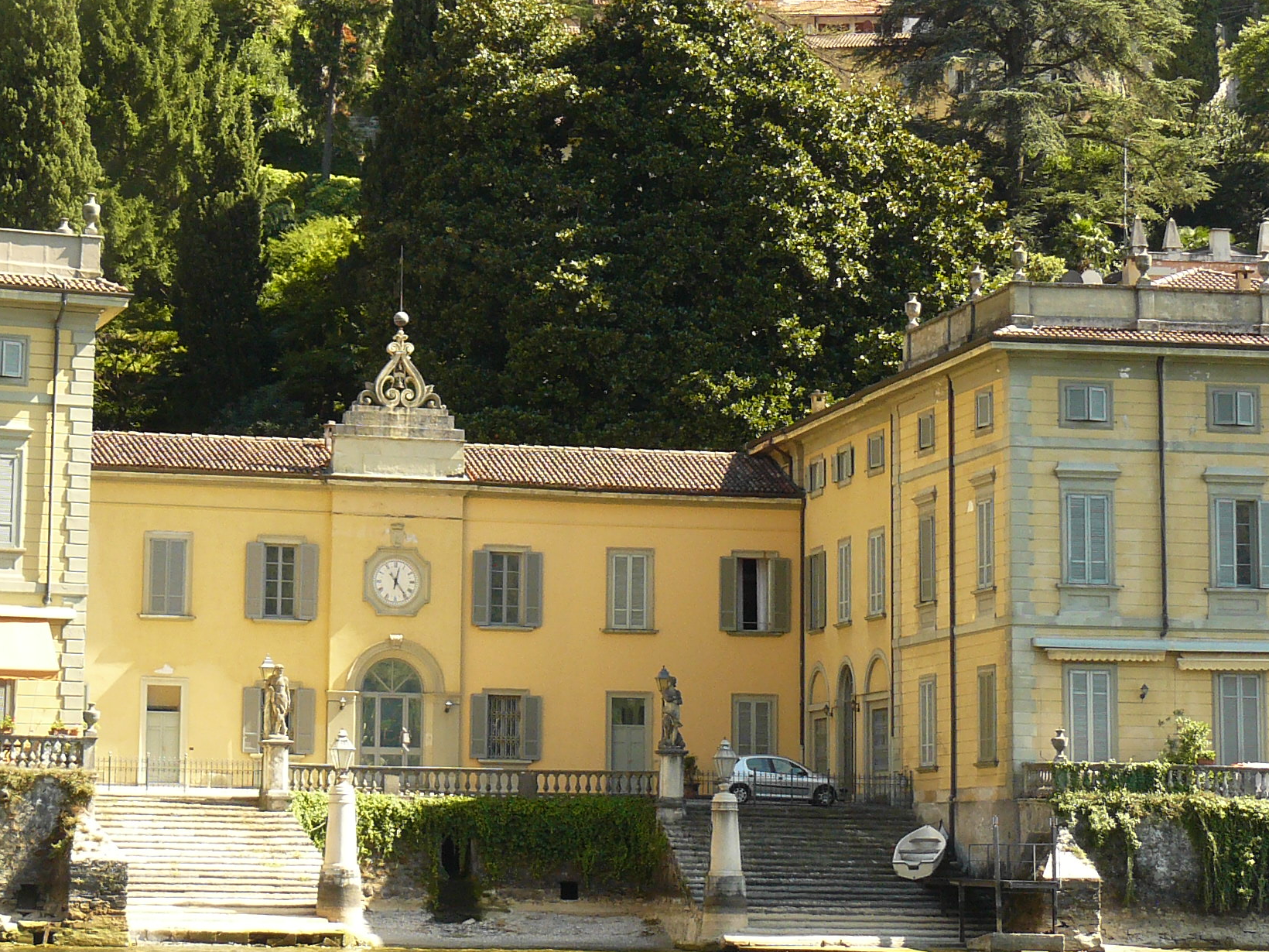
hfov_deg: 19.0
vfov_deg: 14.3
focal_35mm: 103
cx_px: 418
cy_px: 269
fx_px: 3776
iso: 100
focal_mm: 9.2
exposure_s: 1/125
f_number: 4
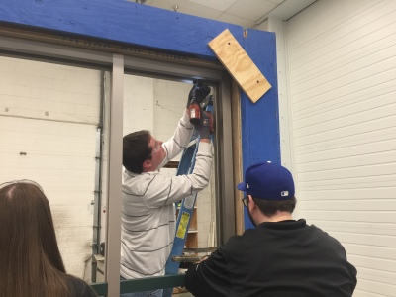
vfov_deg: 48.2
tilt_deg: +10.3
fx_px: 332
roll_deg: -0.6
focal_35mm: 29
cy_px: 148
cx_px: 198
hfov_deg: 61.7
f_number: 2.2
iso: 40
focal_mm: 4.15
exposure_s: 1/15
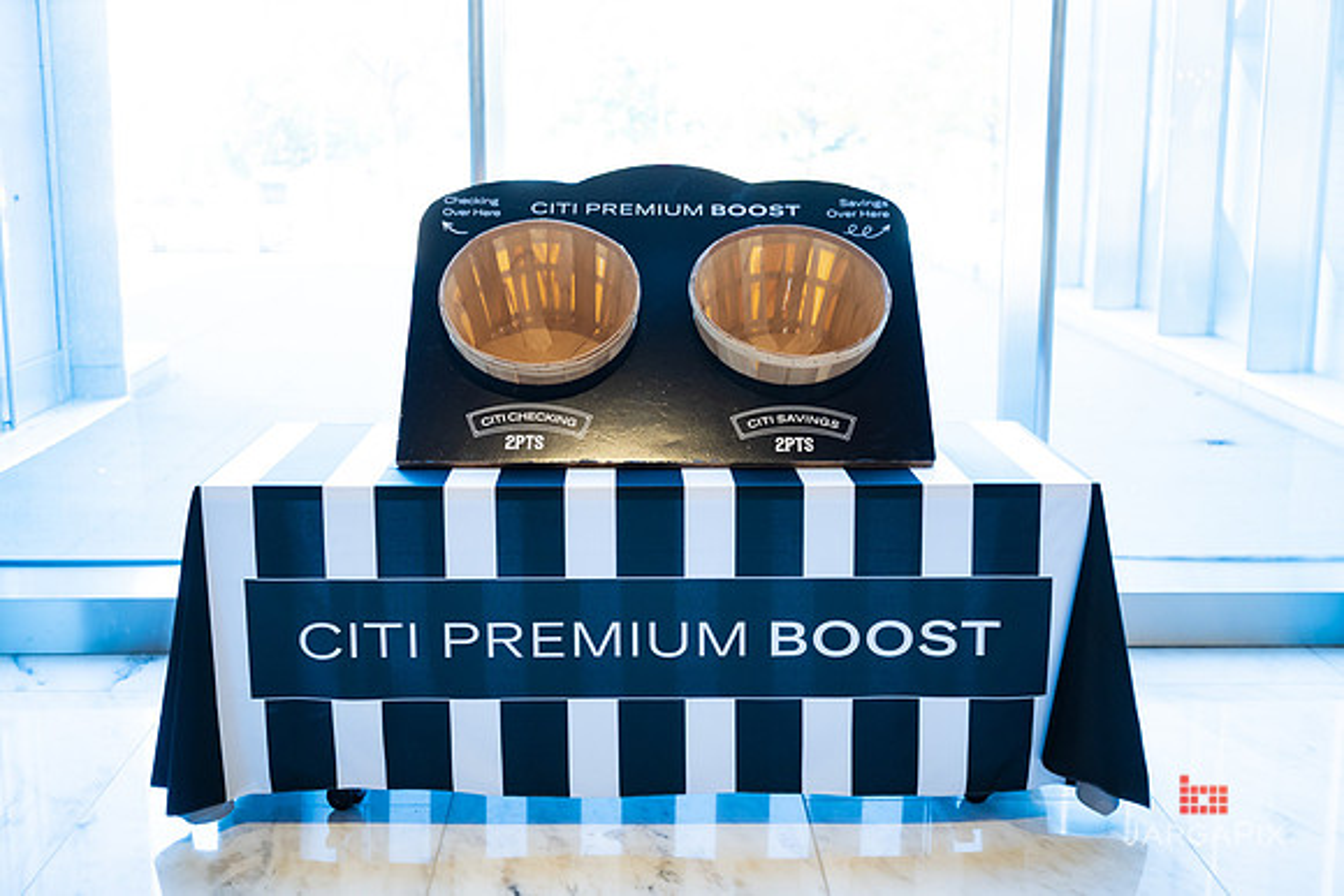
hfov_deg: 44.8
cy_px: 457
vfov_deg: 30.8
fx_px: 1629
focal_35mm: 44
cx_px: 681
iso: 1600
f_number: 3.2
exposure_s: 1/320
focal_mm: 42
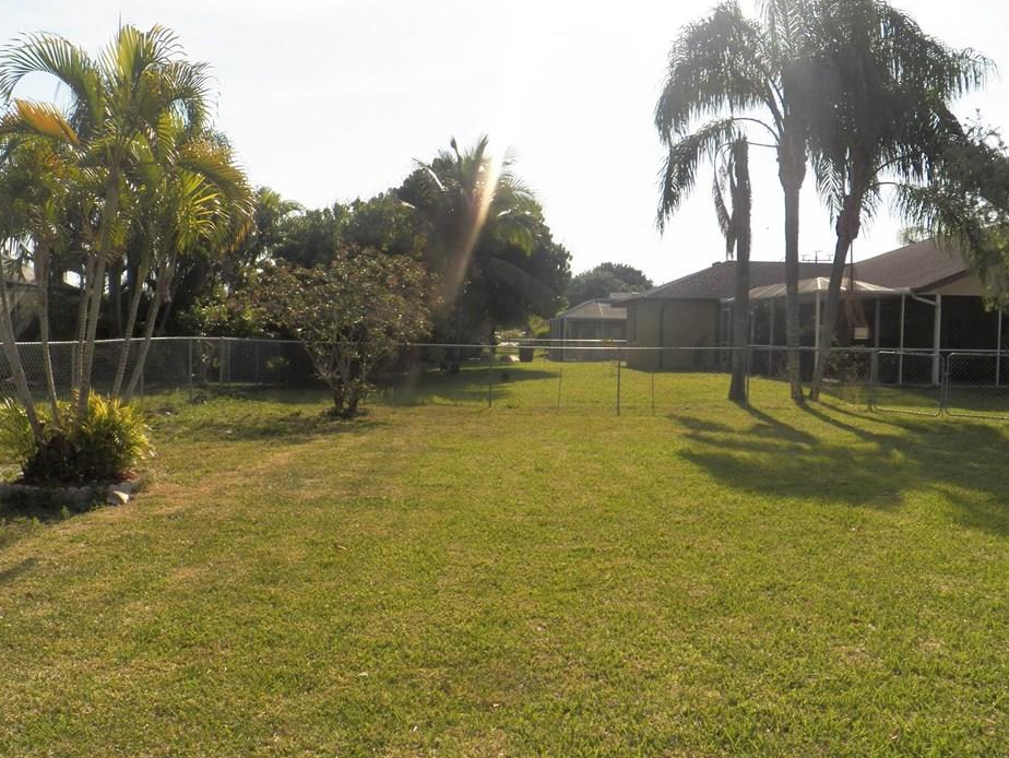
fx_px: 904
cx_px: 462
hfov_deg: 58.2
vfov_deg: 45.5
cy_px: 372
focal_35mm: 31
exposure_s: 1/2000
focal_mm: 4.9
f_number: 4
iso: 125
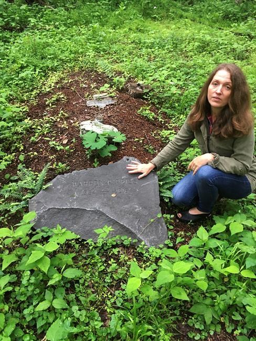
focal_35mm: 29
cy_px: 170
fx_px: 286
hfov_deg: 48.3
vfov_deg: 61.6
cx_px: 128
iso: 100
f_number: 2.2
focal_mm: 4.15
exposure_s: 1/30
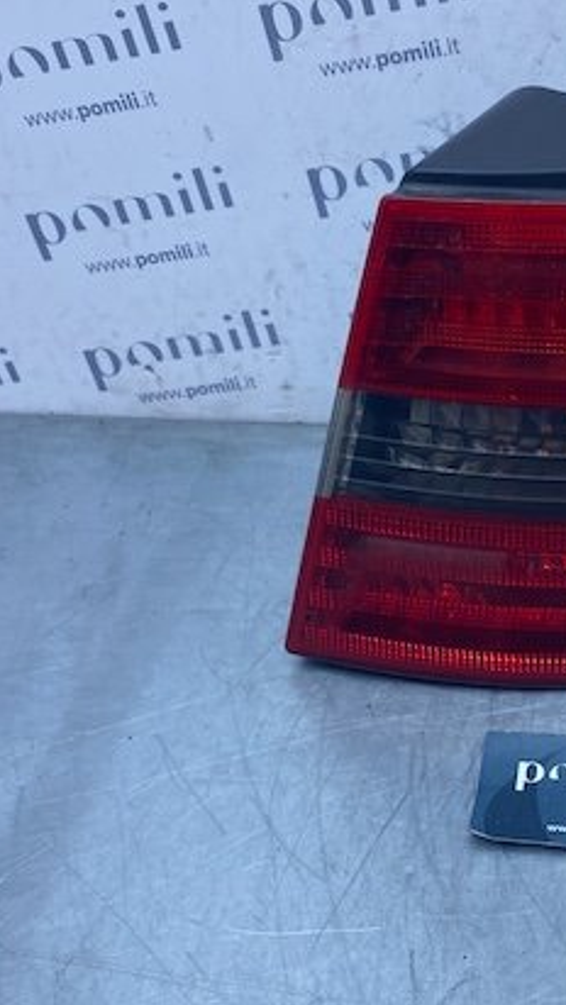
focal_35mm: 44
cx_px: 561
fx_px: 1173
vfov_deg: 46.4
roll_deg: -0.8
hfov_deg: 25.8
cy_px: 502
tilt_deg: -36.3
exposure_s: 1/778
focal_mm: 4.25
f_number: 1.8
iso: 32
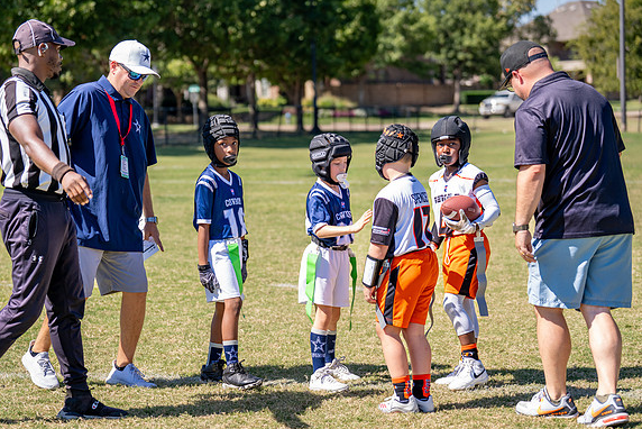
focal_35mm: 95
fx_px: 1695
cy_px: 230
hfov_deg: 21.4
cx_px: 268
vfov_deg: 14.4
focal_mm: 78
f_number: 2.8
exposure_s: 1/1000
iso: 160
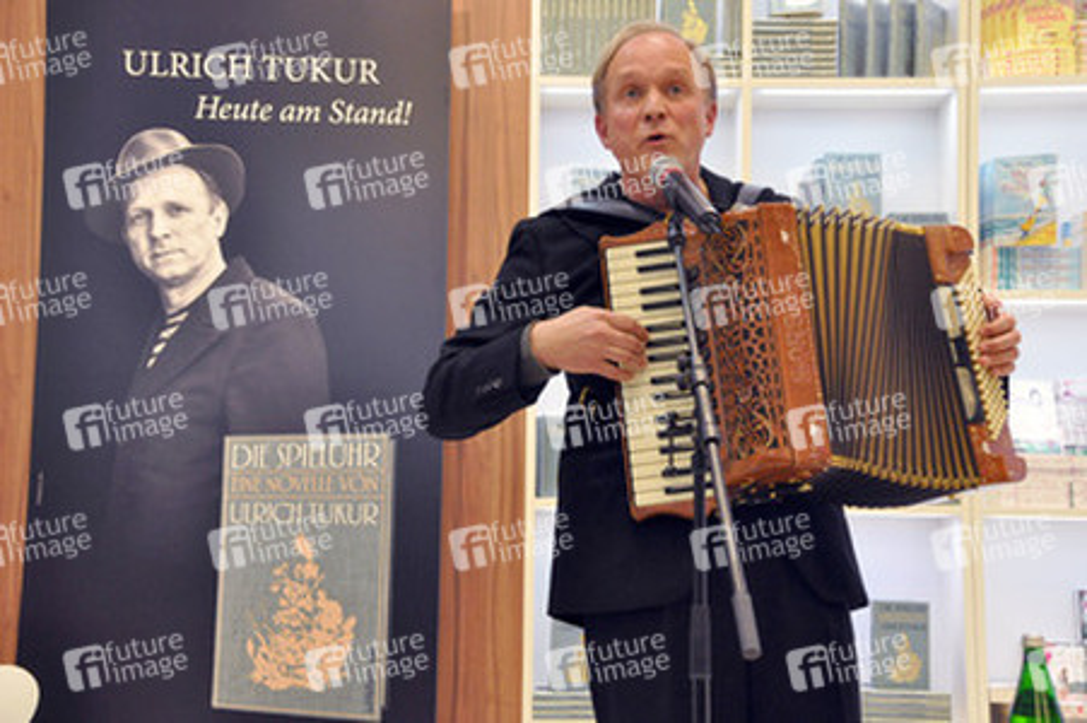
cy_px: 362
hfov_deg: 35.1
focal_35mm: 57
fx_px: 1720
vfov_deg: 23.7
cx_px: 544
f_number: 5
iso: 2000
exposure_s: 1/100
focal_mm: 38
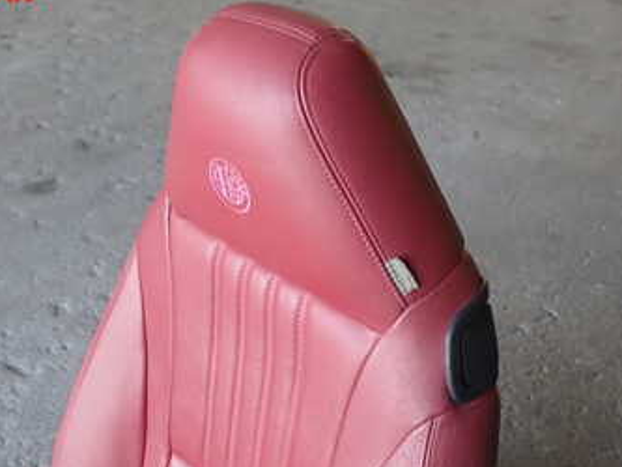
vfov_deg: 26.4
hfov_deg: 35.4
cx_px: 254
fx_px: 971
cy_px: 387
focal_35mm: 54
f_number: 2.3
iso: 200
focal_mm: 5.4
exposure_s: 1/60
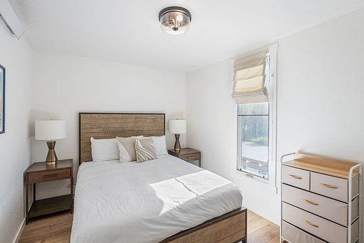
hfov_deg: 93.3
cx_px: 182
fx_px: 172
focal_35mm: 17
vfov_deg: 70.5
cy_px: 122
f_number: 8
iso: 200
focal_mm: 17
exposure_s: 1/20
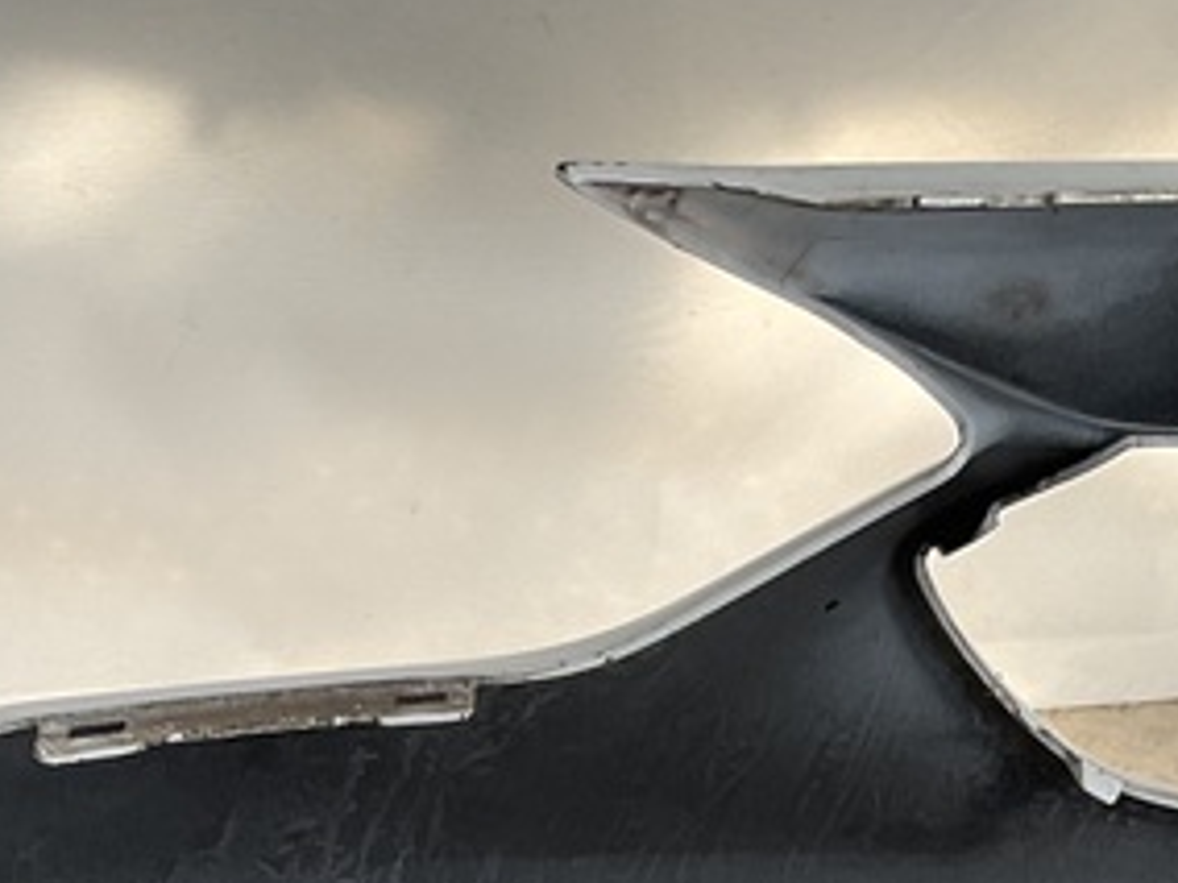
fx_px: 3505
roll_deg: -6.1
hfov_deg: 18.9
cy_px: 1451
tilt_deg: -33.9
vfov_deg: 13.3
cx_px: 245
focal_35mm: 103
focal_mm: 3
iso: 16
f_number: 1.8
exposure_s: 1/370
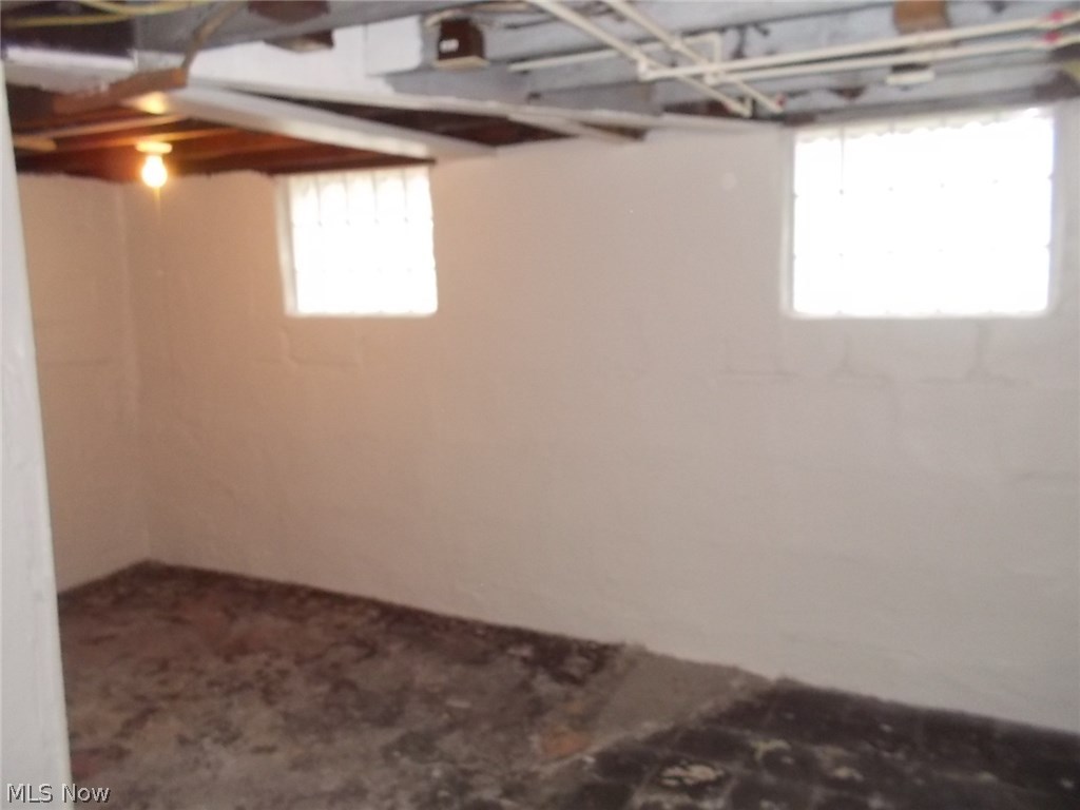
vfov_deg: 48.2
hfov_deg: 61.7
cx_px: 540
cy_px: 405
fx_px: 905
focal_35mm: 29
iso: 250
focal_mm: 4.1
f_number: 3.3
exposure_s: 1/25
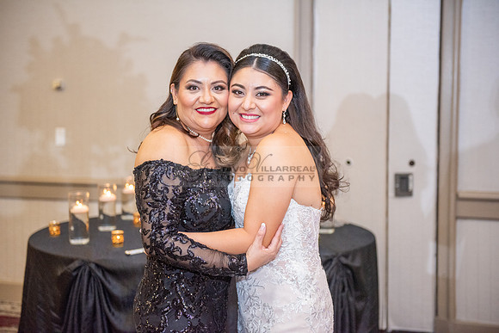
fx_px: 804
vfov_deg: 23.4
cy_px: 166
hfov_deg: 34.5
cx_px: 250
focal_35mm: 58
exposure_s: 1/160
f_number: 2.8
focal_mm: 58
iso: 1600
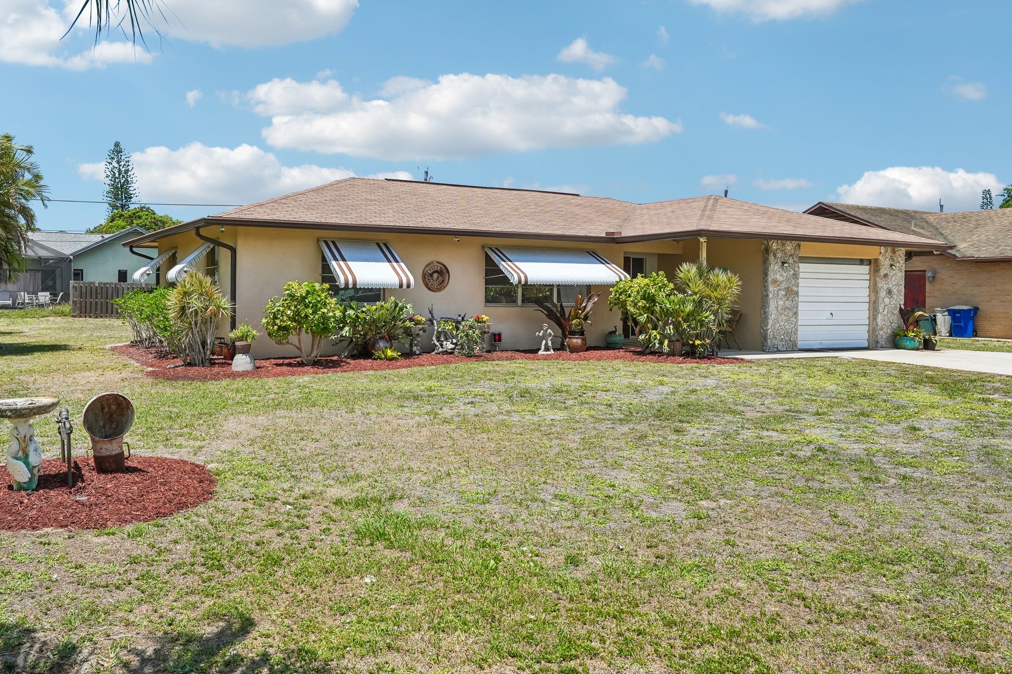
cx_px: 455
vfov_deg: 42.2
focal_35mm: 31
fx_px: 871
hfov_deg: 60.2
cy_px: 296
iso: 400
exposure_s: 1/1250
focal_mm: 26
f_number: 8
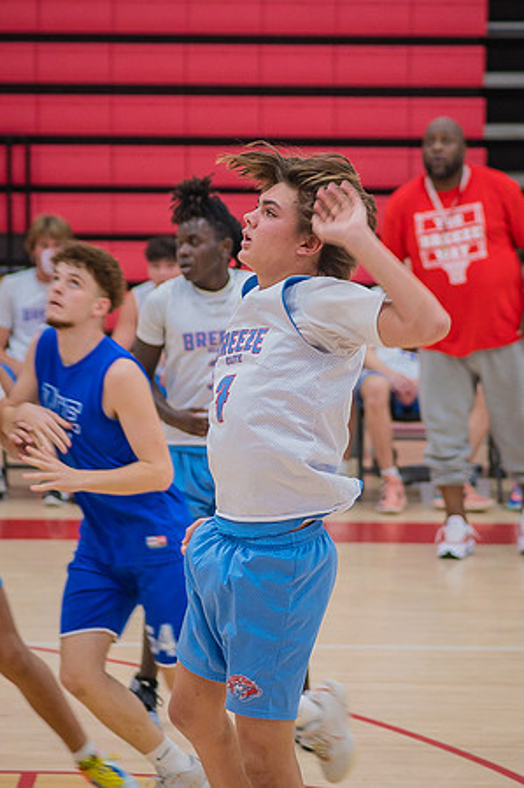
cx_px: 262
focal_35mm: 204
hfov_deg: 6.7
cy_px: 394
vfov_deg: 10.1
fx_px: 4456
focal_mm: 135
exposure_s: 1/250
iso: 1000
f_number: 5
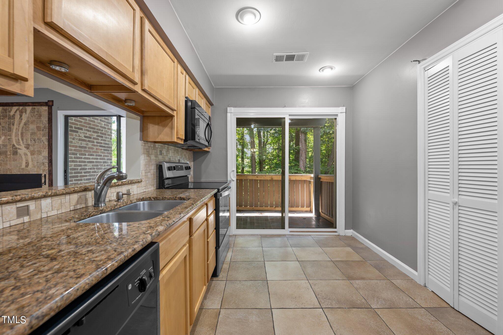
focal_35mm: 14
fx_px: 196
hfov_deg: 104.3
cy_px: 168
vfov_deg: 81.2
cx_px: 252
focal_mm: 14
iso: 200
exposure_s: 1
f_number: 8
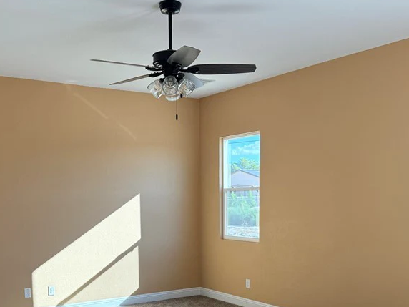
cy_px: 241
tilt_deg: -3.9
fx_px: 508
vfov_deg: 32.8
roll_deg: +0.1
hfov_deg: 43.7
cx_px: 174
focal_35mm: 43
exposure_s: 1/494
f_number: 1.78
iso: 100
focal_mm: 6.76
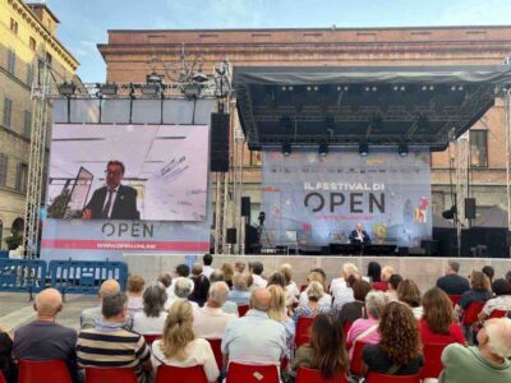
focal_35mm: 30
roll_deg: -0.9
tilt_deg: +6.9
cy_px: 192
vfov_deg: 46.8
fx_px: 443
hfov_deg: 60.0
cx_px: 256
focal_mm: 5.96
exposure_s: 1/647
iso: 40
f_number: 1.6
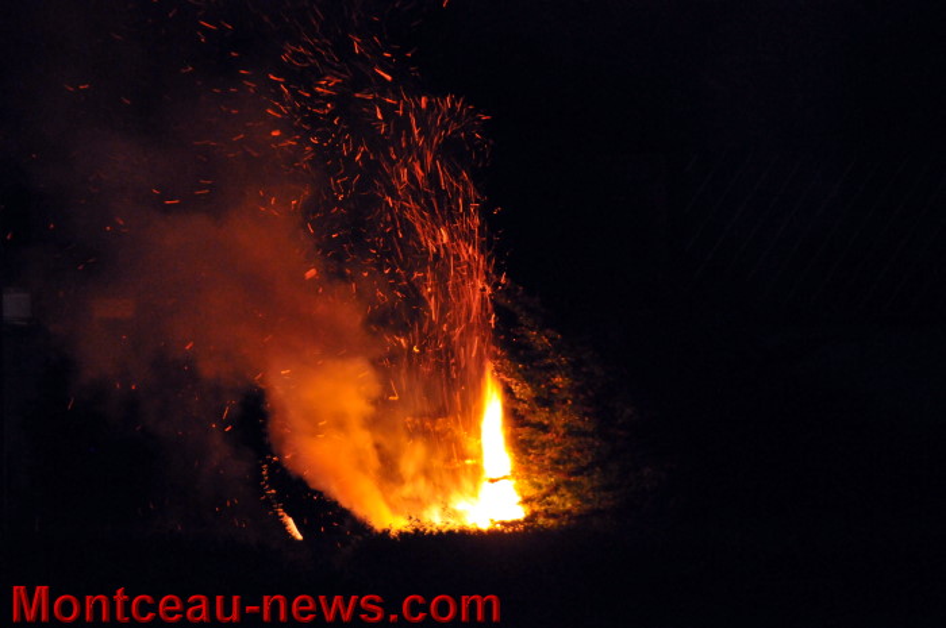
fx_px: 5906
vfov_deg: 6.1
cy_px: 314
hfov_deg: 9.2
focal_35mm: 225
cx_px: 473
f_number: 5.6
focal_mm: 150
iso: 3200
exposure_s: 1/13
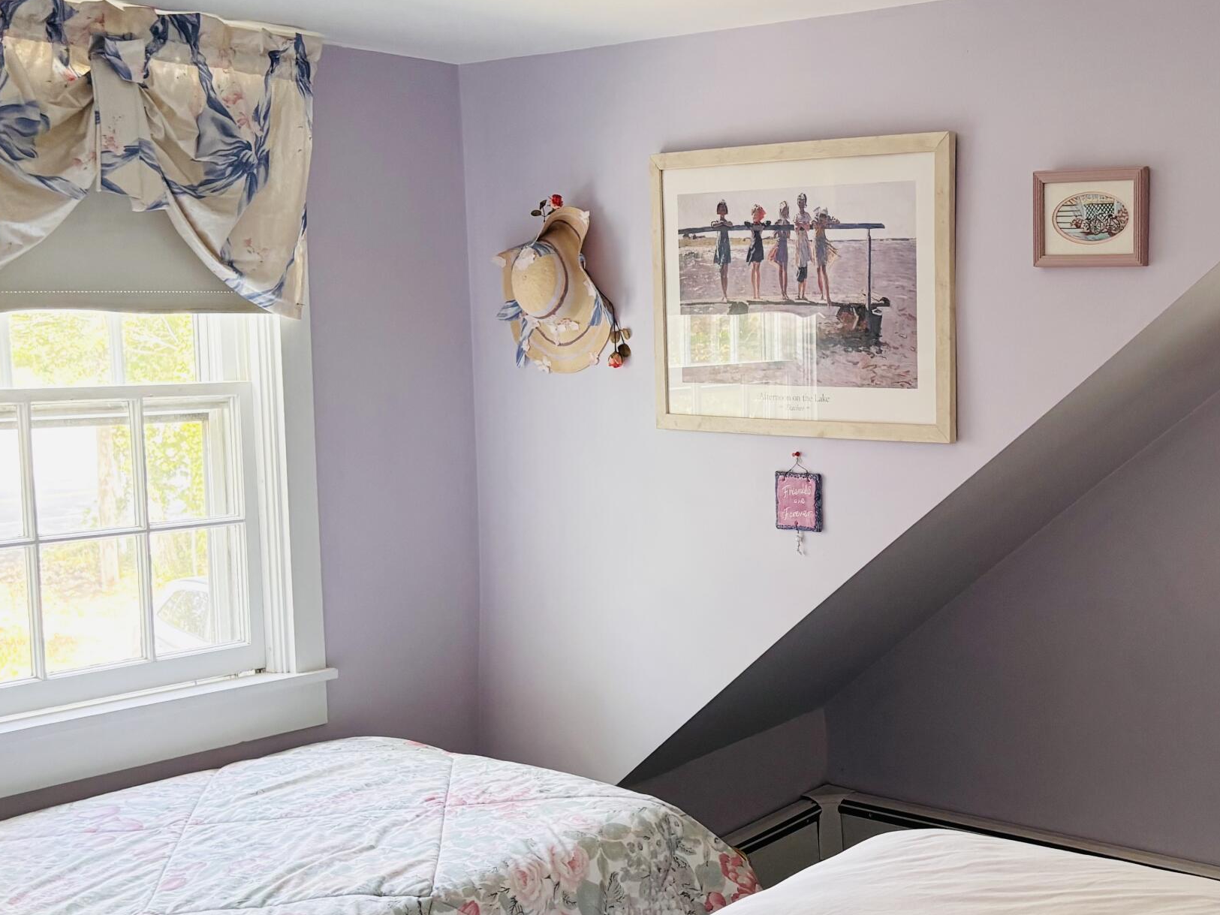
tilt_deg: -6.7
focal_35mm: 48
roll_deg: +0.5
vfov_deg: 30.2
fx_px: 1692
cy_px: 504
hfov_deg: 38.5
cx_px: 928
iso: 200
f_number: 1.6
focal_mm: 5.96
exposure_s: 1/60
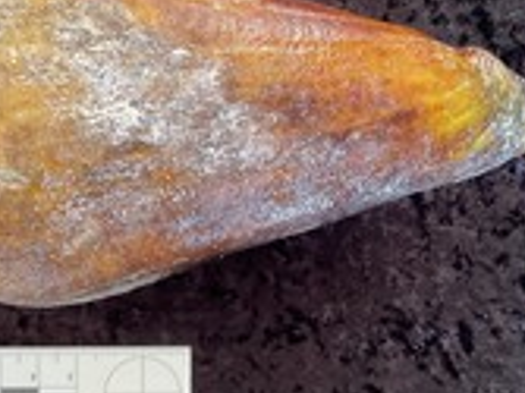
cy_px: 171
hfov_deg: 31.7
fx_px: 924
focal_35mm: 61
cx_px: 270
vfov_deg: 24.0
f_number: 1.8
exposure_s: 1/50
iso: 80
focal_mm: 3
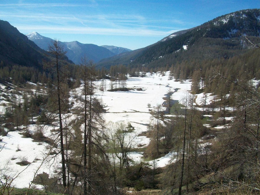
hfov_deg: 54.0
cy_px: 98
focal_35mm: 34
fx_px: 255
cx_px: 130
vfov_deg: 41.8
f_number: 5.5
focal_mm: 5.7
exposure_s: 1/500
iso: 80
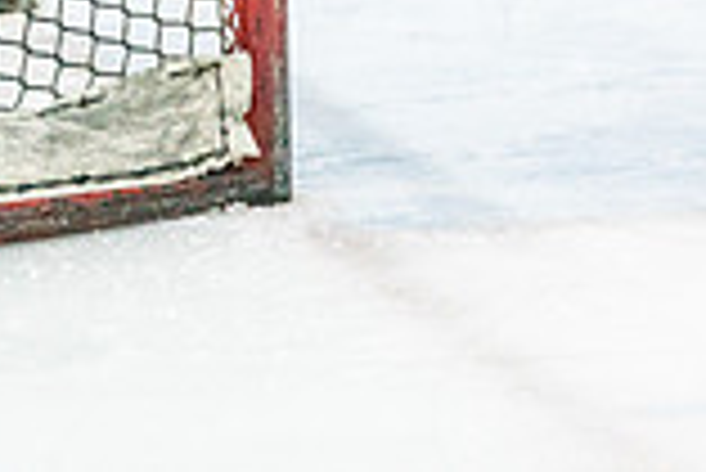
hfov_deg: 5.3
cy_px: -393
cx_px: 1196
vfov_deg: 3.6
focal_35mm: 385
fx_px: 7557
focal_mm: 104
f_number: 2.8
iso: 3200
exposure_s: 1/1250
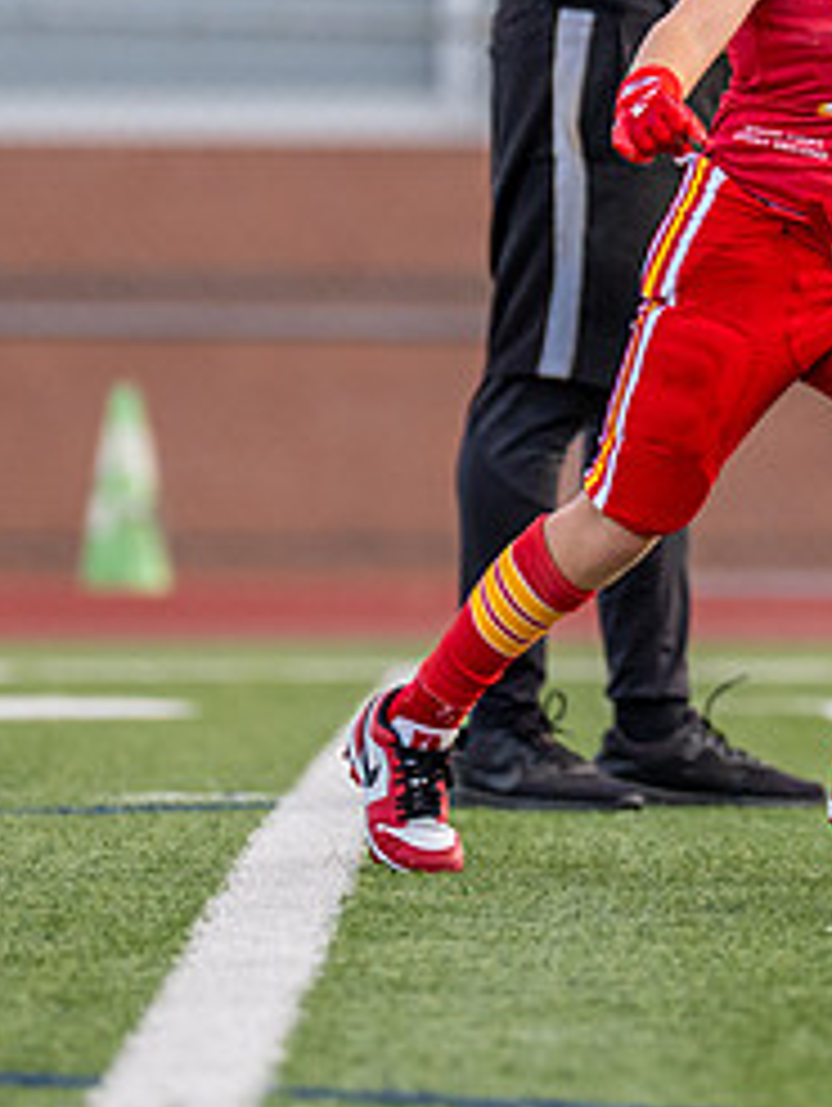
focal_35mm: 766
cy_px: 82
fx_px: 24505
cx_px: 715
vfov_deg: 2.6
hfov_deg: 1.9
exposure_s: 1/2500
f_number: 2.8
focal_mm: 200
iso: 400
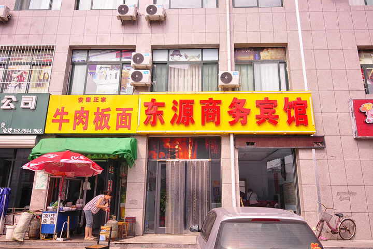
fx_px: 264
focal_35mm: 26
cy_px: 124
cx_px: 186
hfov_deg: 70.4
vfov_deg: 50.4
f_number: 5
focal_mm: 17
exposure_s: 1/1250
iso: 500
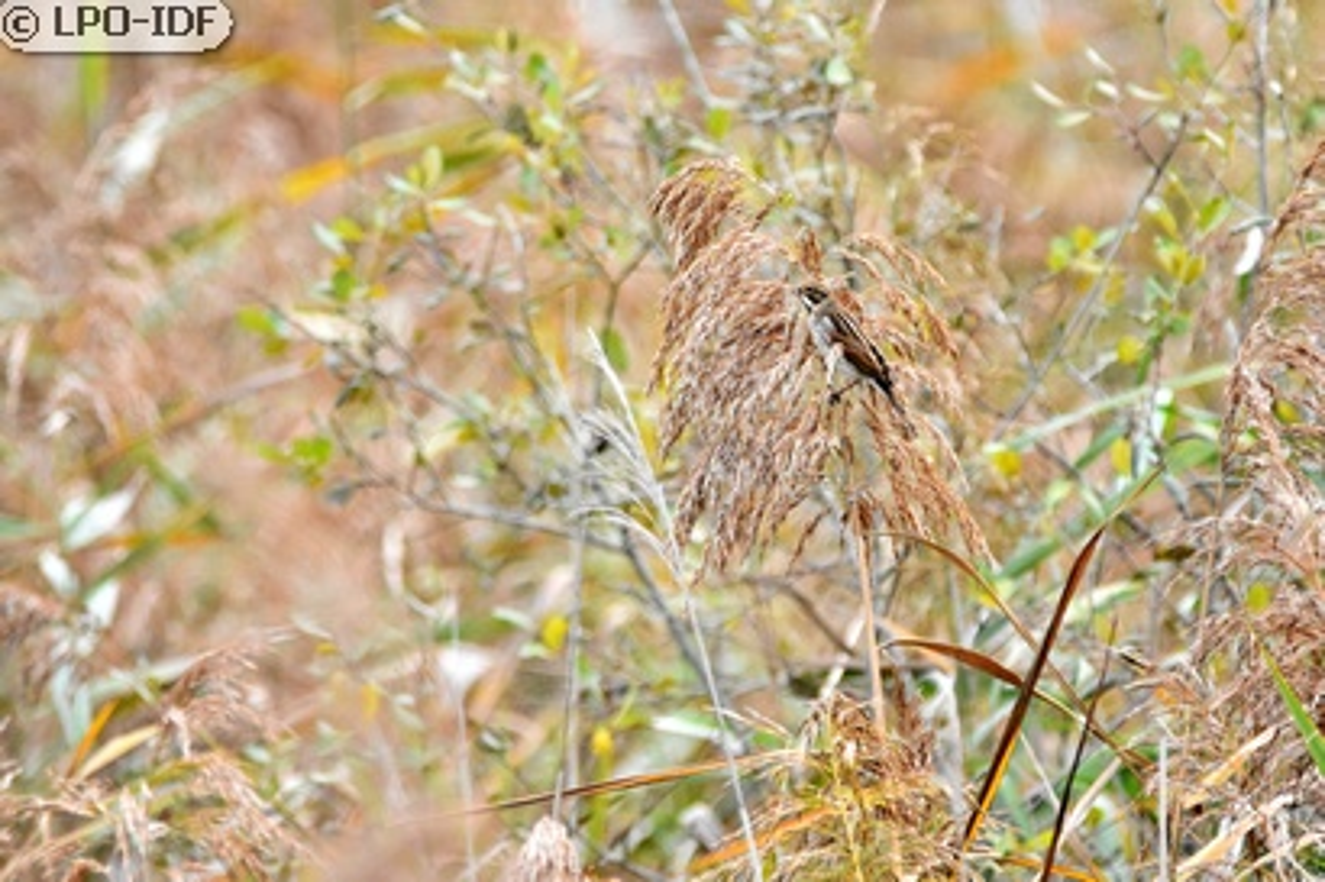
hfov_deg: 2.3
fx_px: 33110
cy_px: 441
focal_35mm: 900
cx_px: 662
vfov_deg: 1.5
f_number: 9
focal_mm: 600
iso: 5000
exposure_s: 1/1600
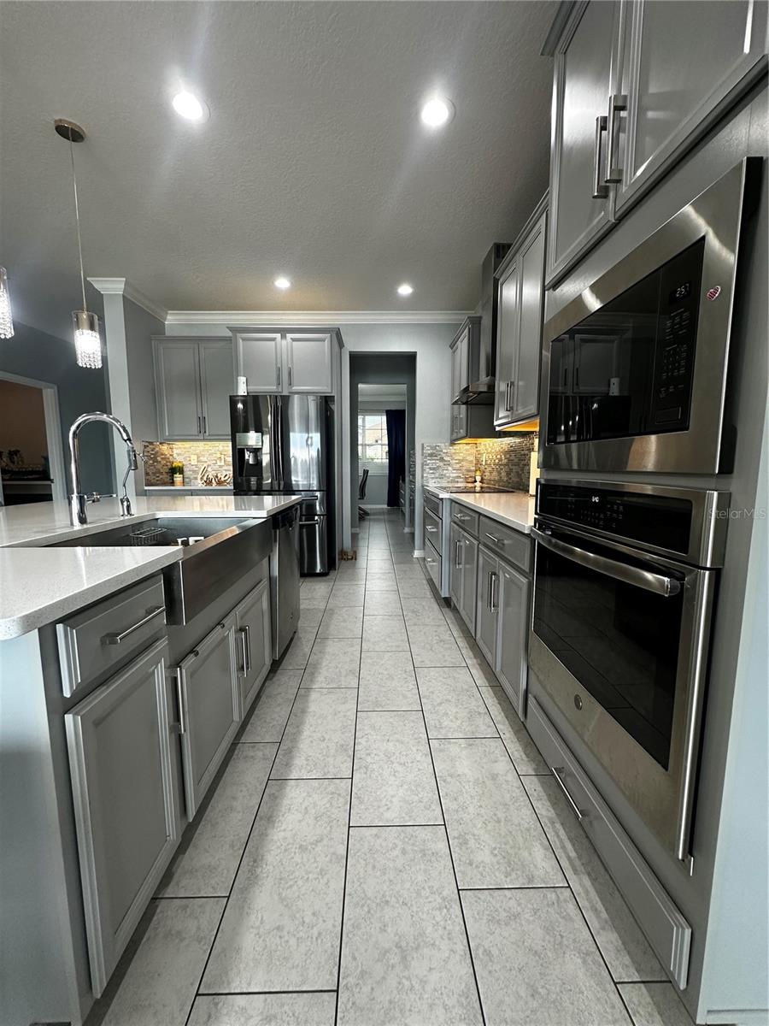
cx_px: 384
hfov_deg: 85.7
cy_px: 513
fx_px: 415
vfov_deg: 102.1
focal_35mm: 14
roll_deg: -1.0
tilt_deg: -6.4
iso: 200
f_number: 2.2
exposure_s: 1/120
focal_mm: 2.22
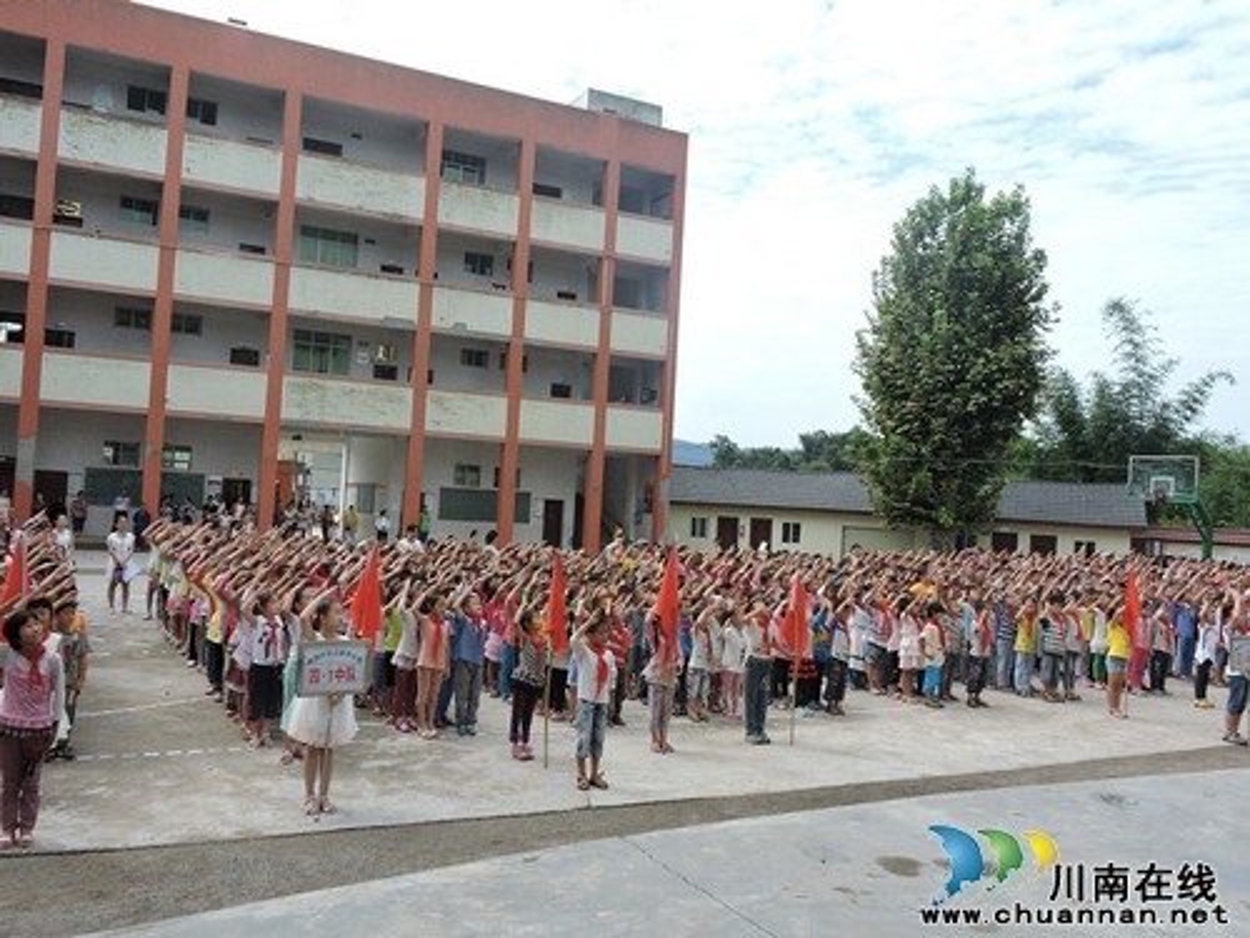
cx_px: 625
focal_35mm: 30
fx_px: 1083
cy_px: 469
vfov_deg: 46.8
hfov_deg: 60.0
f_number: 3.5
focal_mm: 5.4
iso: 100
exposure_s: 1/640
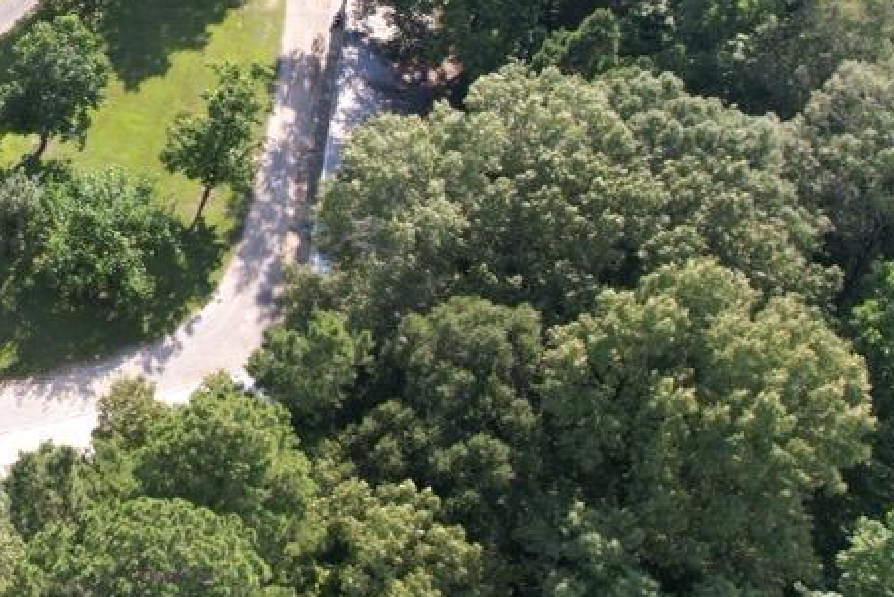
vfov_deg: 20.5
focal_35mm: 62
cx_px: -228
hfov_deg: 27.6
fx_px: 1540
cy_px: -115
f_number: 2.8
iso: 110
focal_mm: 8.38
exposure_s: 1/500
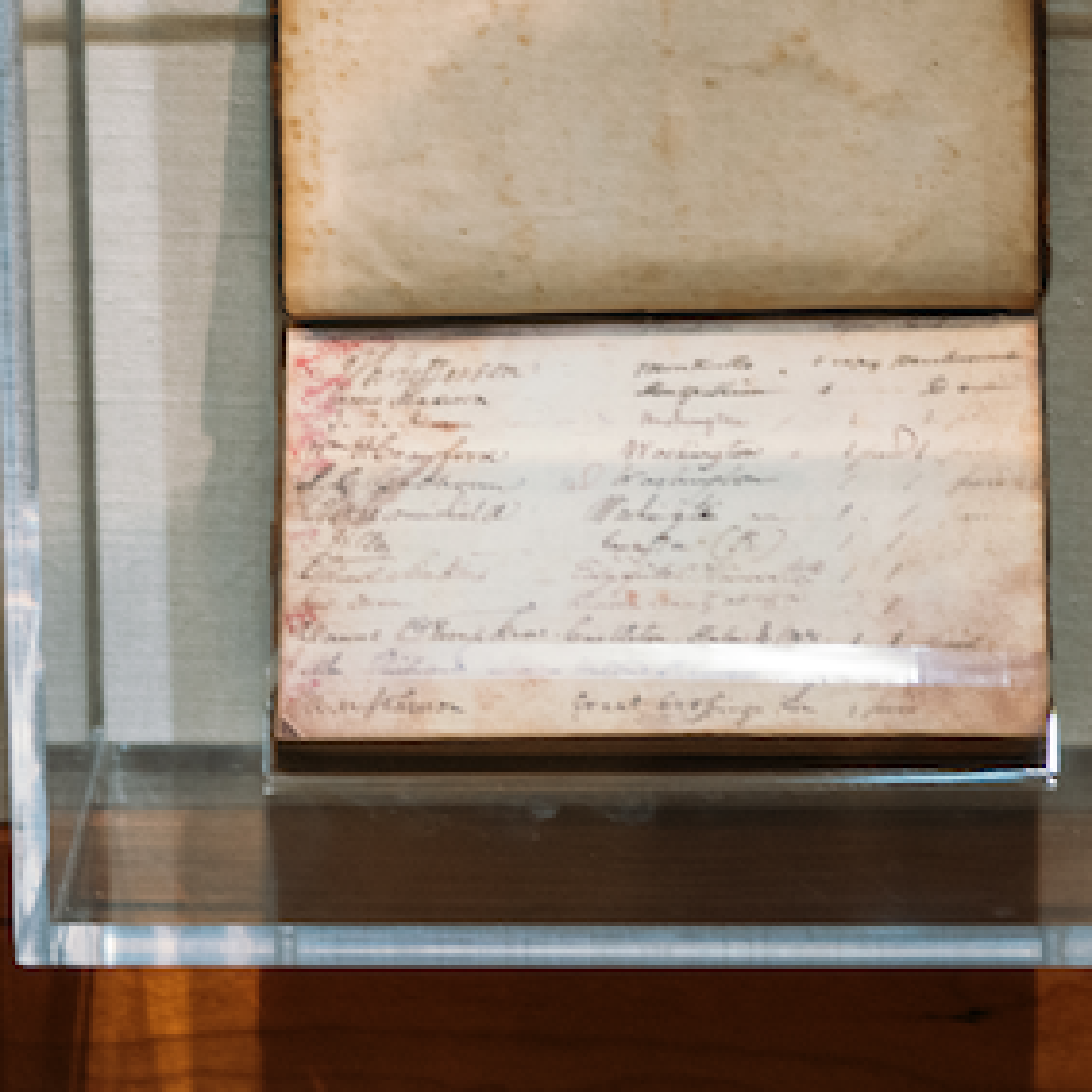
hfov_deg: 11.6
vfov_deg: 11.5
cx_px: 648
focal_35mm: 150
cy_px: -79
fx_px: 5354
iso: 1000
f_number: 1.4
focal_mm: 50
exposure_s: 1/160
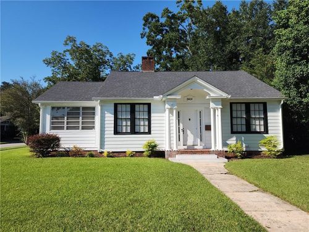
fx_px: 205
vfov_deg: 58.9
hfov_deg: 73.9
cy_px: 116
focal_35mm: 23
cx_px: 154
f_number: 1.8
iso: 12
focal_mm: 6.4
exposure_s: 1/1108
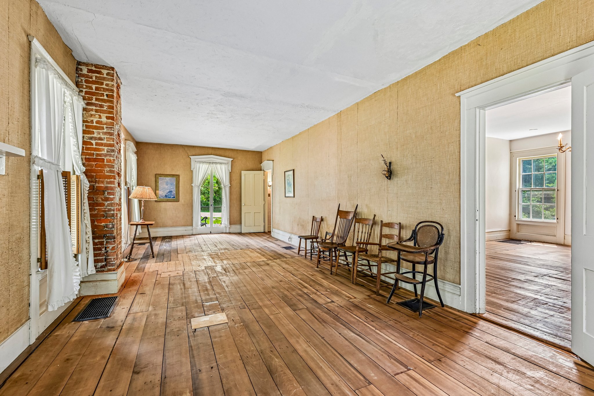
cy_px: 198
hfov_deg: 96.7
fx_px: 264
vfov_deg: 73.7
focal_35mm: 16
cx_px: 297
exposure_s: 1/60
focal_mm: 16
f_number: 6.3
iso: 1000
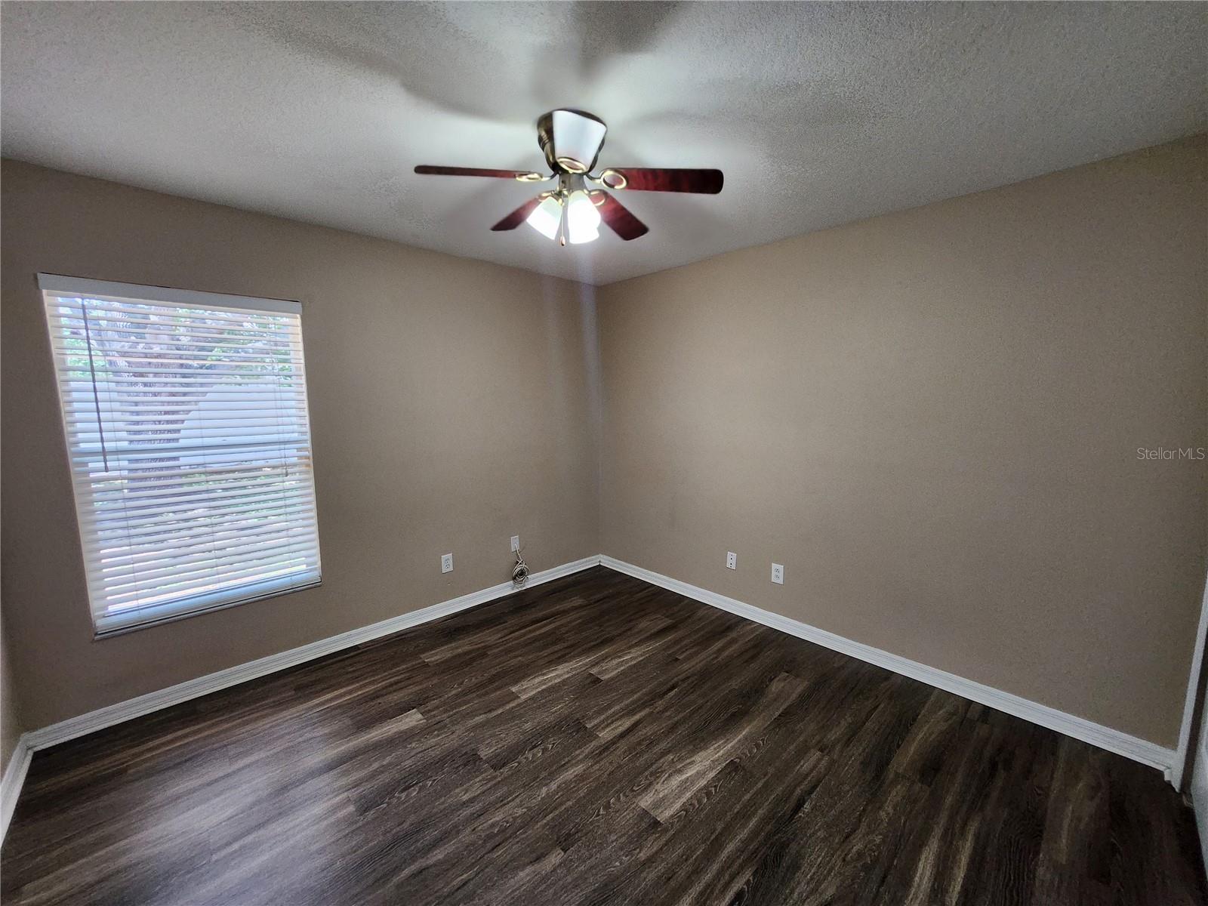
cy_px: 453
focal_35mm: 13
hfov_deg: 106.2
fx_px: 454
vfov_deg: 89.9
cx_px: 604
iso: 160
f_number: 2.2
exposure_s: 1/60
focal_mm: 1.74
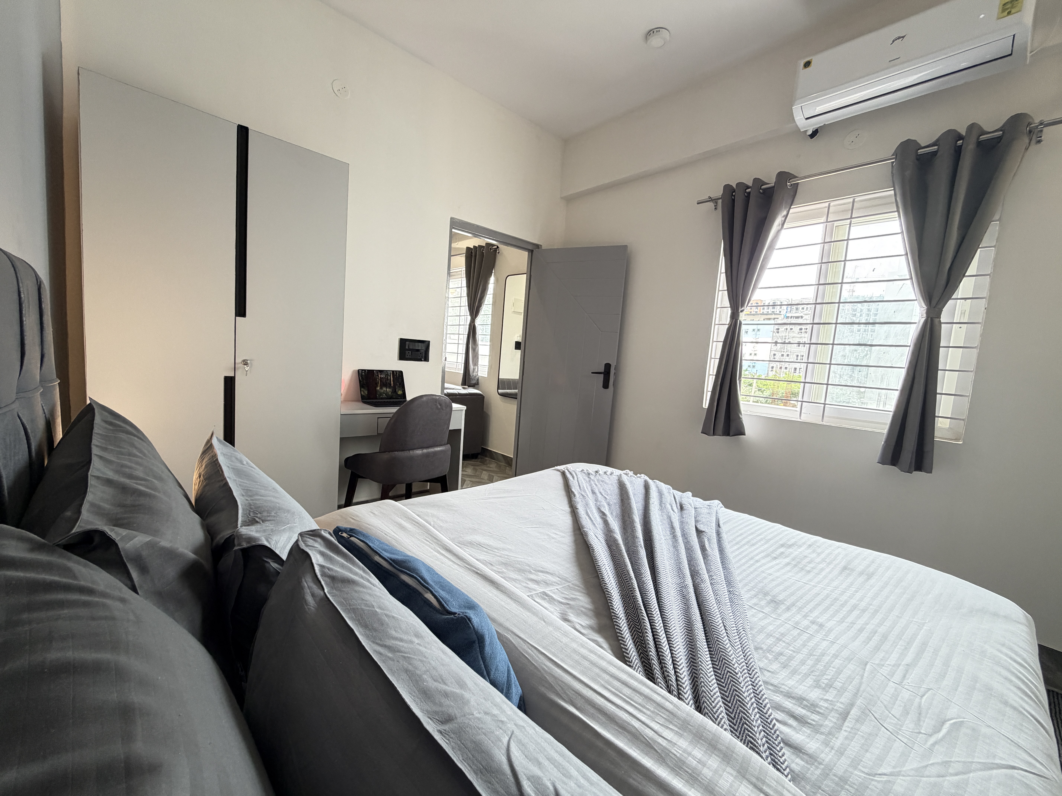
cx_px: 531
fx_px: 430
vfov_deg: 85.7
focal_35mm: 14
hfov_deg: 102.1
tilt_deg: -5.3
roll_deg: -4.3
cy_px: 398
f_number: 2.2
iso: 250
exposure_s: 1/100
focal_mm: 2.22
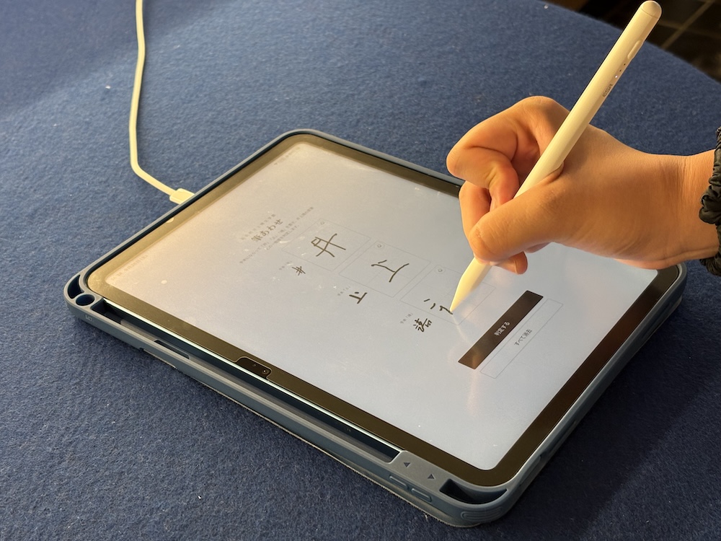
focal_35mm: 52
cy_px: 270
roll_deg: +4.5
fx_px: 1083
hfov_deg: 36.8
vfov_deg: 28.0
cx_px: 360
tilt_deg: -36.8
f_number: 1.6
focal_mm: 5.96
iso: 125
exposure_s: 1/60
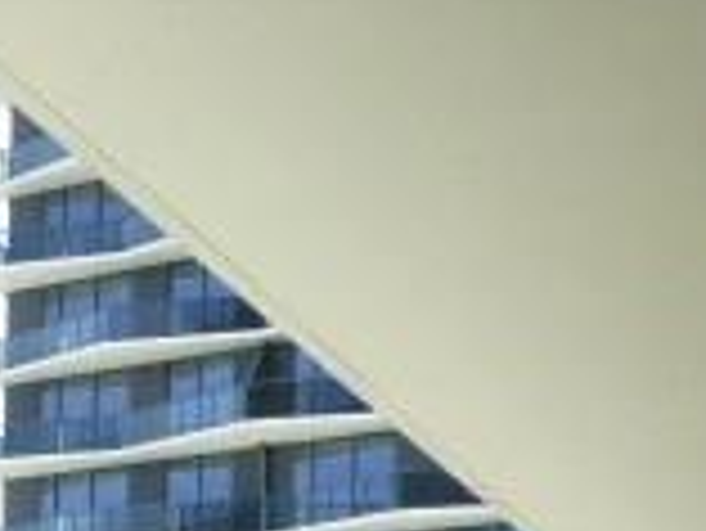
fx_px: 2000
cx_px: -310
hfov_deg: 18.1
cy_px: 976
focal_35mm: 98
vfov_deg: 13.5
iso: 100
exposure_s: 1/200
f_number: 4
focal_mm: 4.3
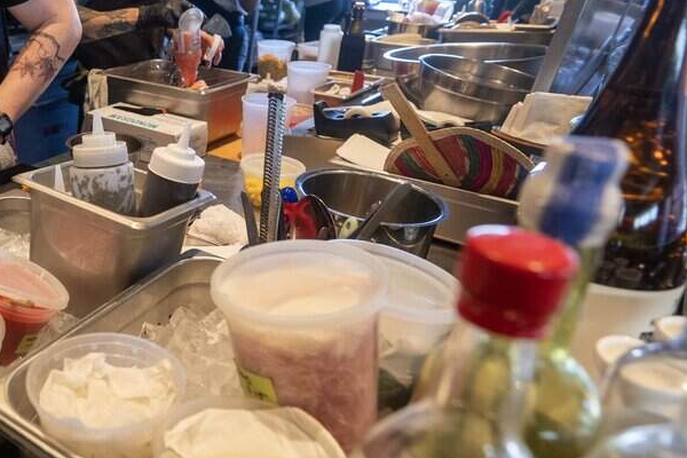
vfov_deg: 38.8
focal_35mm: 34
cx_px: 68
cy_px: 194
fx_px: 649
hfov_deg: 49.6
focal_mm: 17
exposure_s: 1/250
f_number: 4
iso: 1400
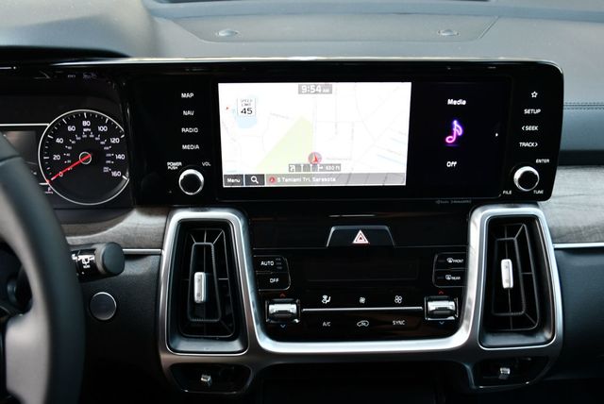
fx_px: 605
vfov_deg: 36.9
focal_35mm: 36
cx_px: 302
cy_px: 202
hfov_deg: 53.1
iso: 720
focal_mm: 18
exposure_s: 1/250
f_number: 3.5
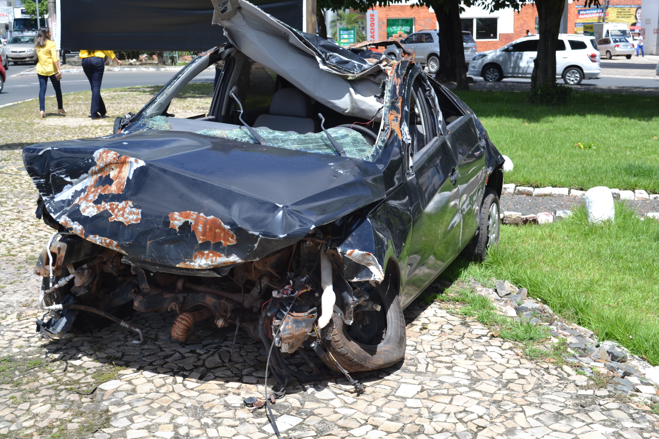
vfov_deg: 28.1
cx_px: 330
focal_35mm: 48
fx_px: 879
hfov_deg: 41.1
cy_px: 220
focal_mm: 32
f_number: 6.3
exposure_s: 1/160
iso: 100
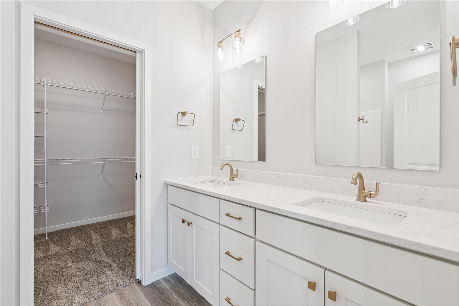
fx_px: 204
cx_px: 230
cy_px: 153
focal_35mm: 16
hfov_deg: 96.7
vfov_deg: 73.7
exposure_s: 1/30
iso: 400
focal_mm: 16
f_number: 8
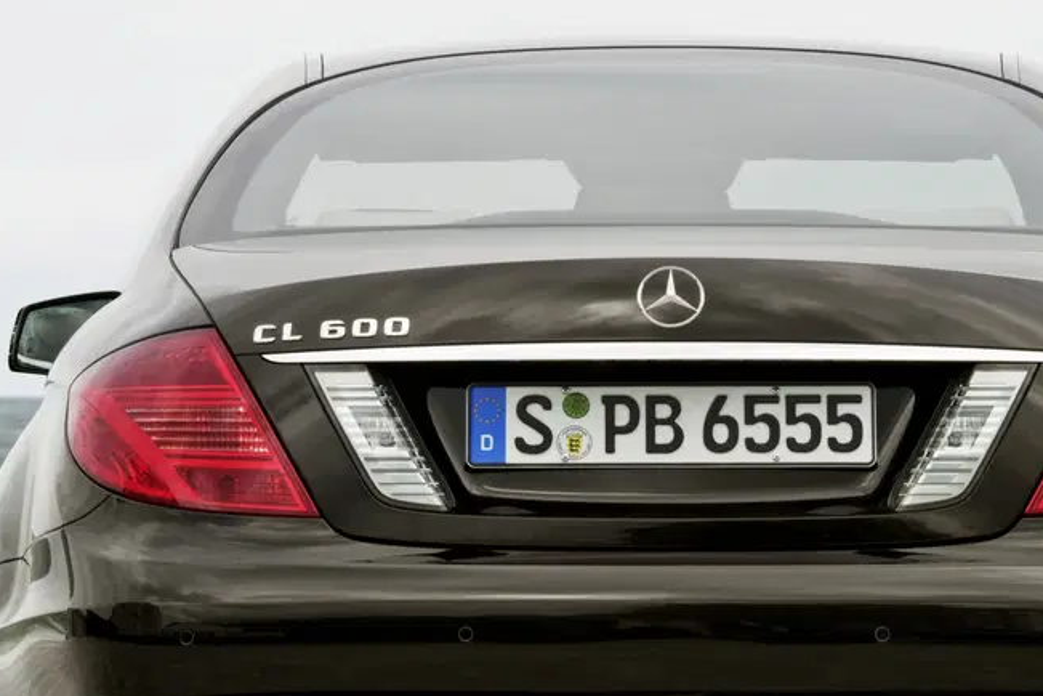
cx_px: 625
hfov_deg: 8.3
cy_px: 449
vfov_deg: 5.5
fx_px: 7214
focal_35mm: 249
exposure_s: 3
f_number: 22
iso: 100
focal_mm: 135
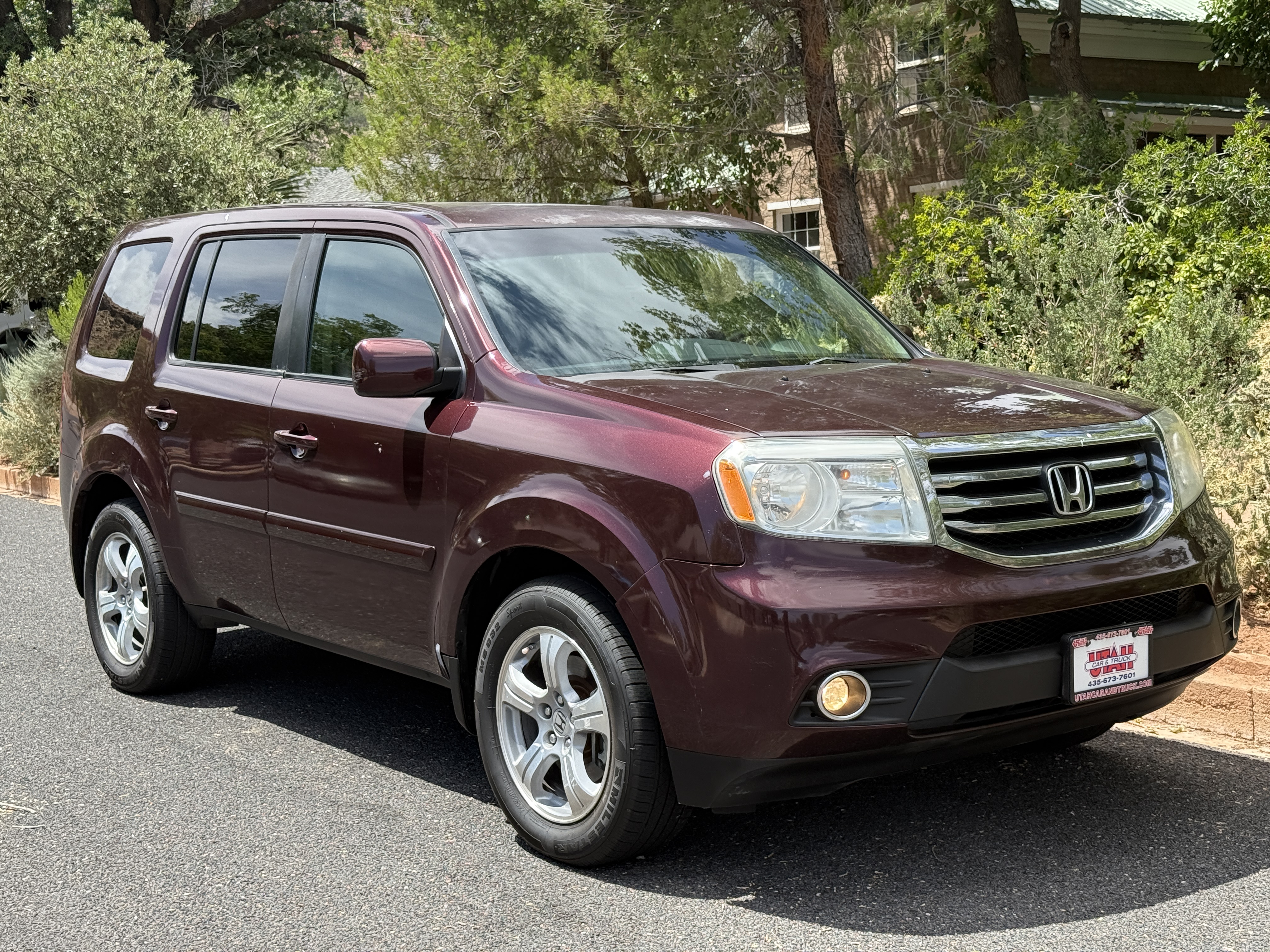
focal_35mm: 48
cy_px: 476
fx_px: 1761
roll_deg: +3.5
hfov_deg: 39.7
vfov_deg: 30.3
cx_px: 635
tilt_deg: -3.7
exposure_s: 1/2667
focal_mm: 6.76
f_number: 1.78
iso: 100
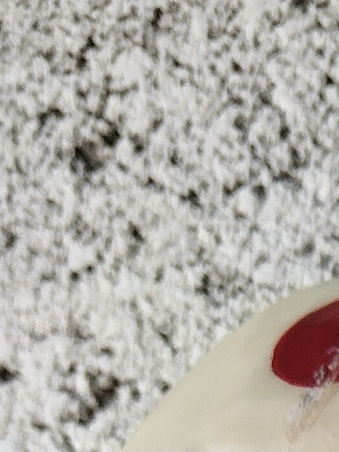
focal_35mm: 145
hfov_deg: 9.6
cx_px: 645
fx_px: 1892
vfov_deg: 11.1
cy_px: 1132
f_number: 1.8
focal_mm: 4.15
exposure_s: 1/50
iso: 190
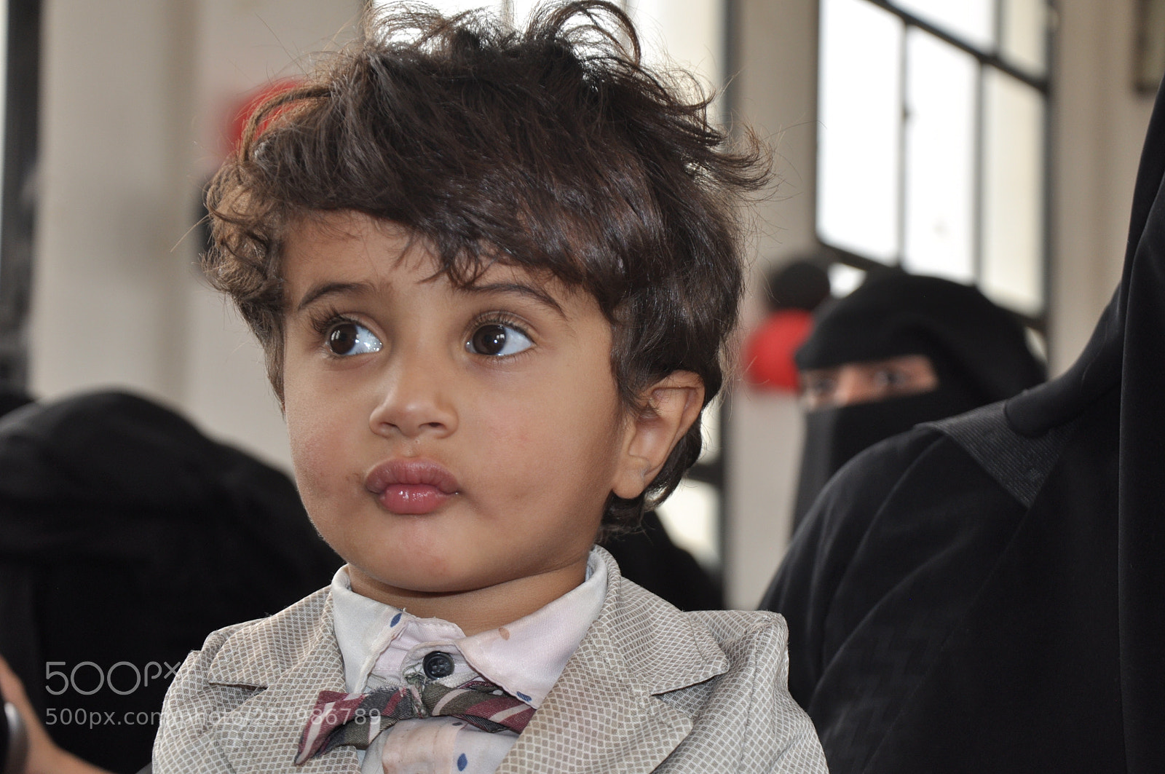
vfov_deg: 15.7
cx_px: 582
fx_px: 2812
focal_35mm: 87
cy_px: 387
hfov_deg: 23.4
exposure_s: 1/200
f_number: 5
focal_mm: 58
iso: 320
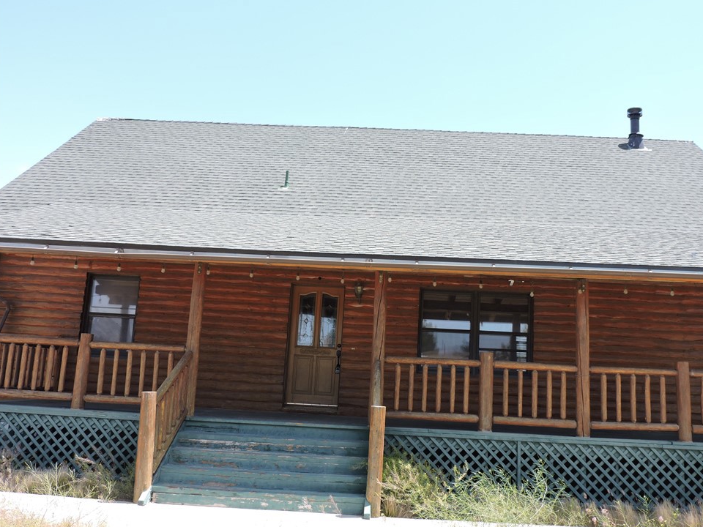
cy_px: 264
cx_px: 366
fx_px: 650
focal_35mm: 32
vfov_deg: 44.2
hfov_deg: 56.8
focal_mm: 5.4
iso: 100
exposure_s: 1/400
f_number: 3.1
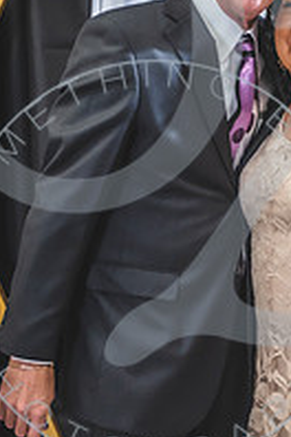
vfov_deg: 16.0
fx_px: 1540
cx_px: 256
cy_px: 97
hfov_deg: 10.7
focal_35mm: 127
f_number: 2.8
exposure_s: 1/250
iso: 1600
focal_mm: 56
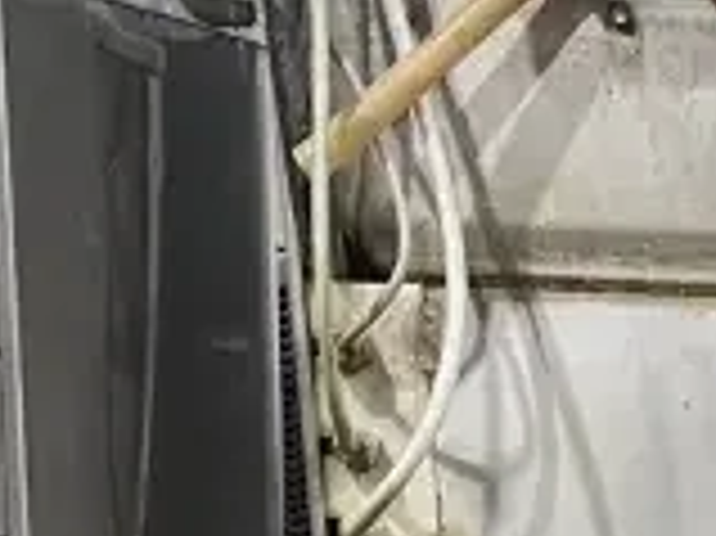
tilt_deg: -22.0
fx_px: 2749
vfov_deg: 9.6
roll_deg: -4.9
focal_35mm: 133
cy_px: 1394
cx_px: 1297
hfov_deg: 13.3
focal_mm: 4.2
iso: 500
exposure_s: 1/59
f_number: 1.6
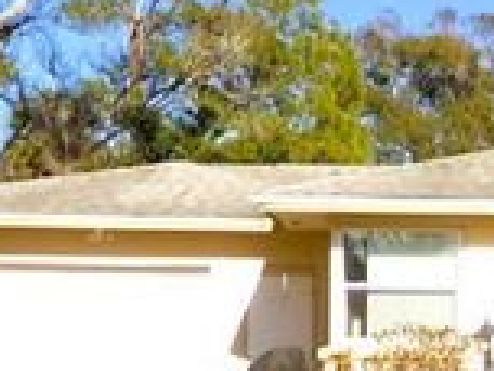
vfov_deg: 18.6
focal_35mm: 79
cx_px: 725
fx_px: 1127
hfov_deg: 21.2
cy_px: 259
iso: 100
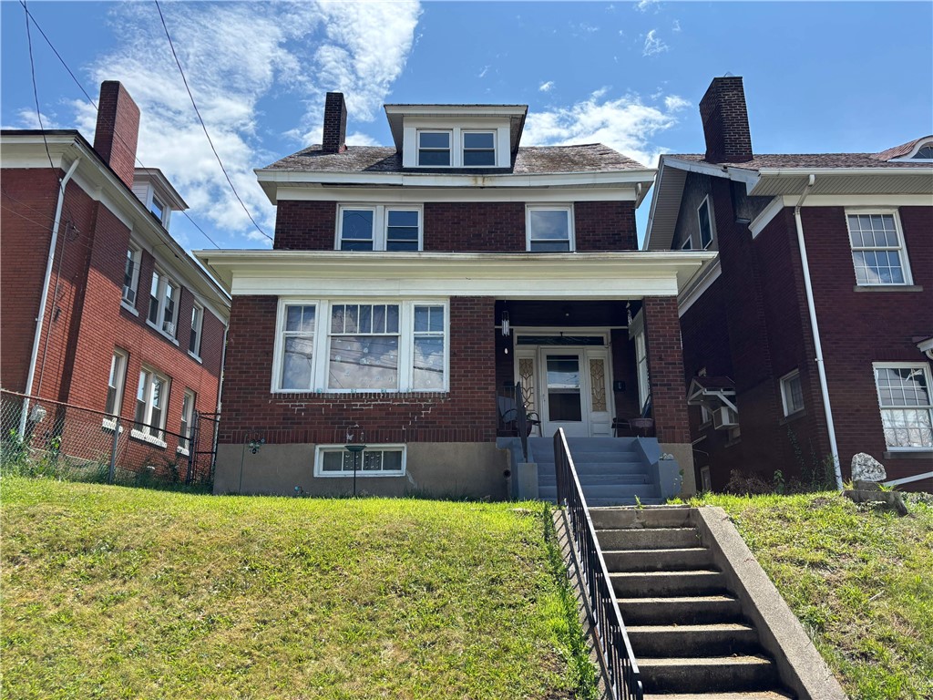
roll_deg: -0.5
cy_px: 350
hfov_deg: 67.3
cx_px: 466
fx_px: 701
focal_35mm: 26
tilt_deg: +16.7
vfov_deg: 53.1
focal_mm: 5.96
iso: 50
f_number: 1.6
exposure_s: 1/1984
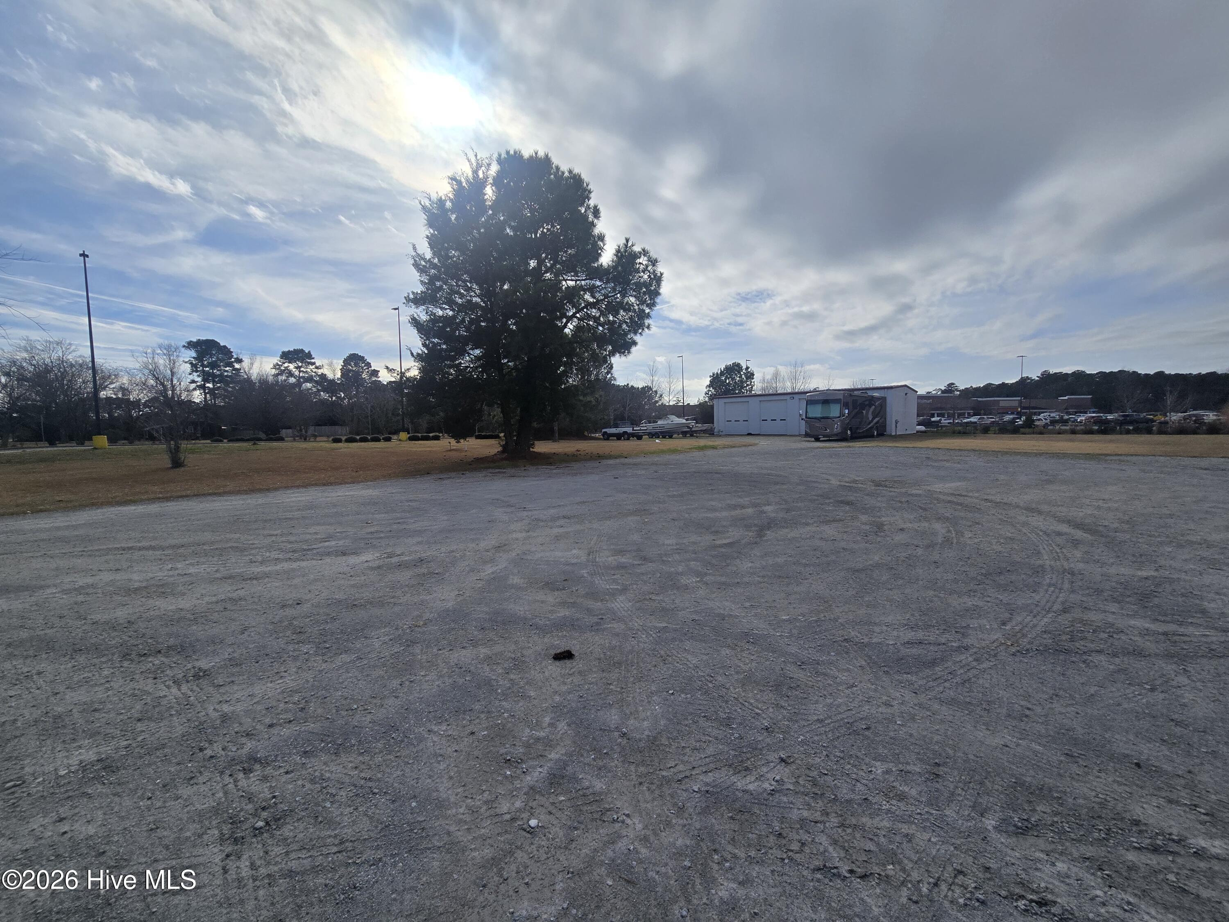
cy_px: 461
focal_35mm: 13
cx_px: 614
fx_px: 462
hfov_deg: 106.2
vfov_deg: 89.9
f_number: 2.2
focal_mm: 2.2
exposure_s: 1/5883
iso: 50
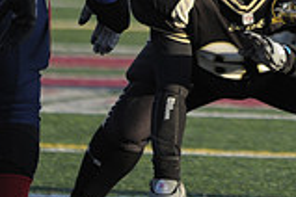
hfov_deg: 1.1
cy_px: -132
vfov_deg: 0.8
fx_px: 14988
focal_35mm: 1823
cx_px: 257
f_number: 6.3
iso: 1250
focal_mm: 500
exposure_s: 1/1000
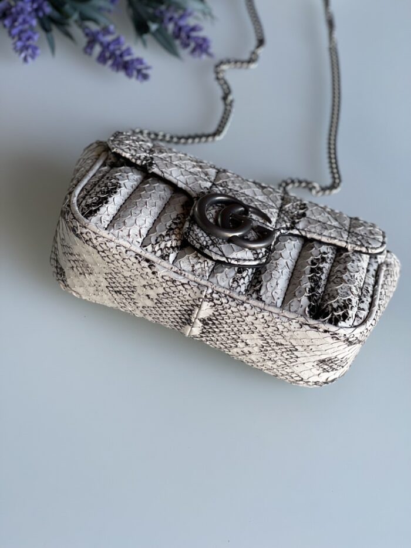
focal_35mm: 64
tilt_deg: -44.2
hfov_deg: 22.9
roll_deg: -20.0
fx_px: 1013
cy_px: 274
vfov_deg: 30.3
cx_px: 206
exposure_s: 1/121
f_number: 2.2
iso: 100
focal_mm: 7.5
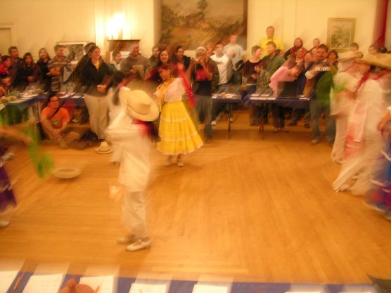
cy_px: 146
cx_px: 196
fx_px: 395
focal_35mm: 35
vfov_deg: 40.7
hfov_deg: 52.6
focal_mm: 8.9
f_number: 2.8
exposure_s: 1/4.2
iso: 200
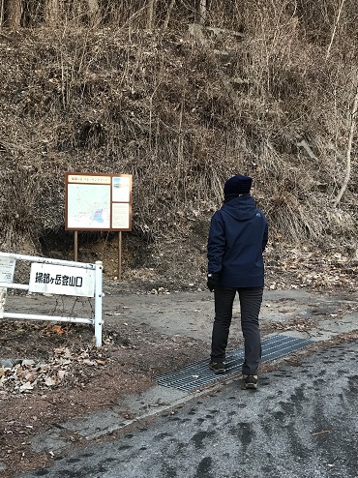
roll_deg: +0.2
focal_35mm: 38
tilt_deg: -0.7
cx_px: 110
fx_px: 524
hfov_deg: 37.2
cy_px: 241
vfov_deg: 49.0
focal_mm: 3.99
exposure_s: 1/40
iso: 25
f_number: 1.8
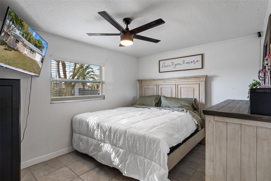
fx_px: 135
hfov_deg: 90.0
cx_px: 136
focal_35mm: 18
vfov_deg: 67.4
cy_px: 90
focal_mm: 18
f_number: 8
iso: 320
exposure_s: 2
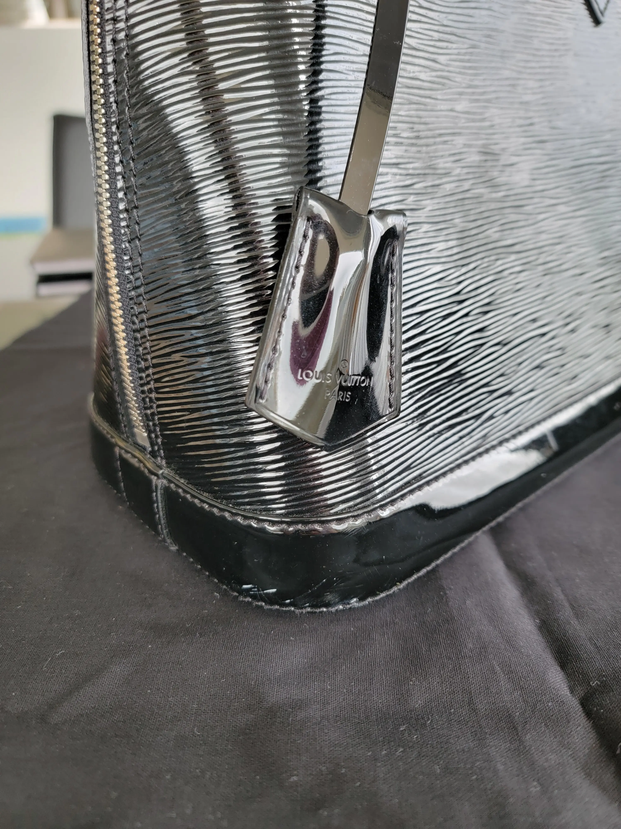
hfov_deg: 56.8
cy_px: 414
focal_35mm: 24
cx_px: 310
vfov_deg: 71.6
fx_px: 574
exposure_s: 1/120
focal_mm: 6.7
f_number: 1.8
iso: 320
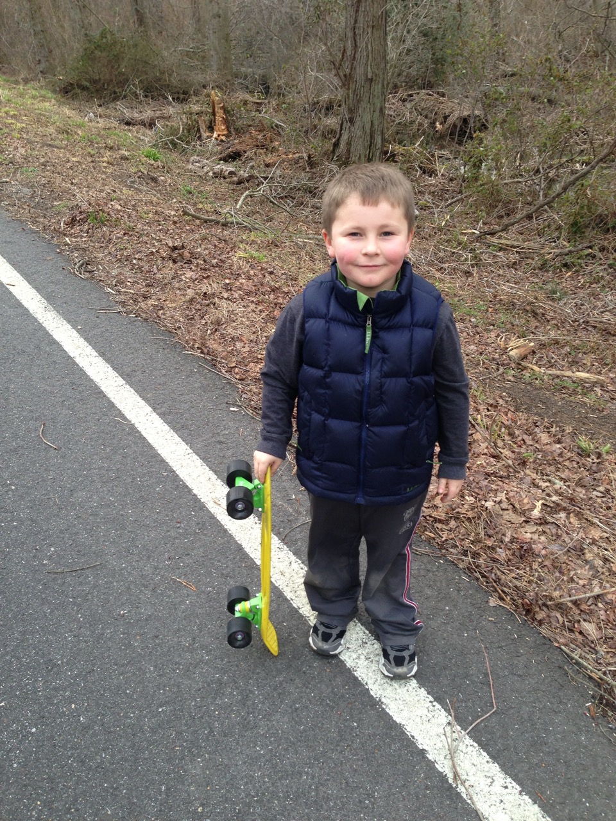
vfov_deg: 55.4
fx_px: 783
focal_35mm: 33
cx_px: 308
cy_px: 410
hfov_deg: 42.9
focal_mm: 4.13
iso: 50
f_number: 2.4
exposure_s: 1/60
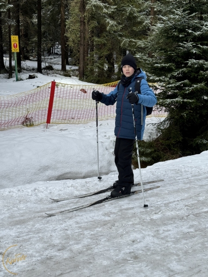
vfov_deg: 39.7
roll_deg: -2.3
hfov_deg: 30.3
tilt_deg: -11.6
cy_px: 138
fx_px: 385
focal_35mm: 48
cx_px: 104
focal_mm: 6.86
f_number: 1.78
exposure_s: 1/1869
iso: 64
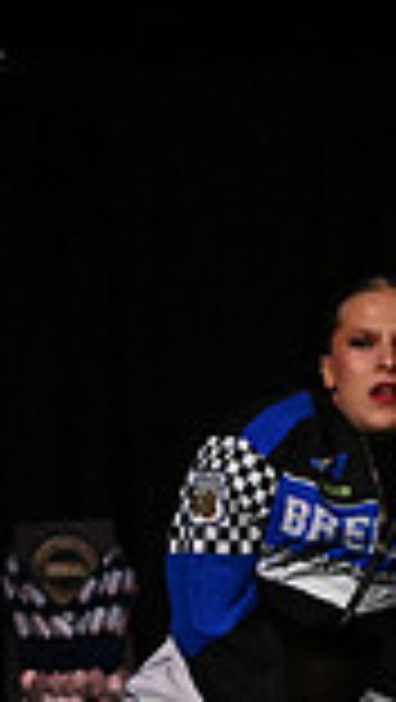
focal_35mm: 554
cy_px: 702
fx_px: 10319
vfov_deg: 3.9
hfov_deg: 2.2
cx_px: -855
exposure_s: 1/1000
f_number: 4
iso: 6400
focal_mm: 95
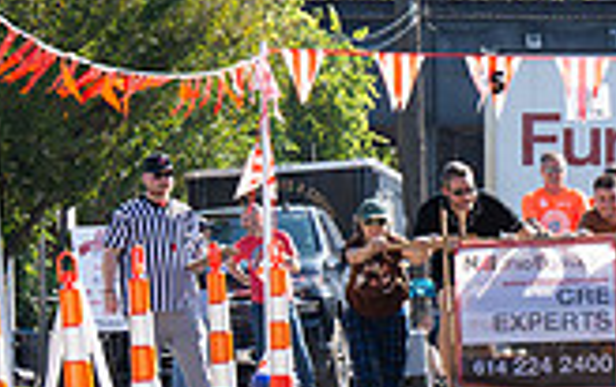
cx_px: 913
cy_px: 178
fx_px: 7565
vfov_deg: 2.9
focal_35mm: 450
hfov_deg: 4.6
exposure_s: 1/250
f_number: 7.1
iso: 200
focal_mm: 125
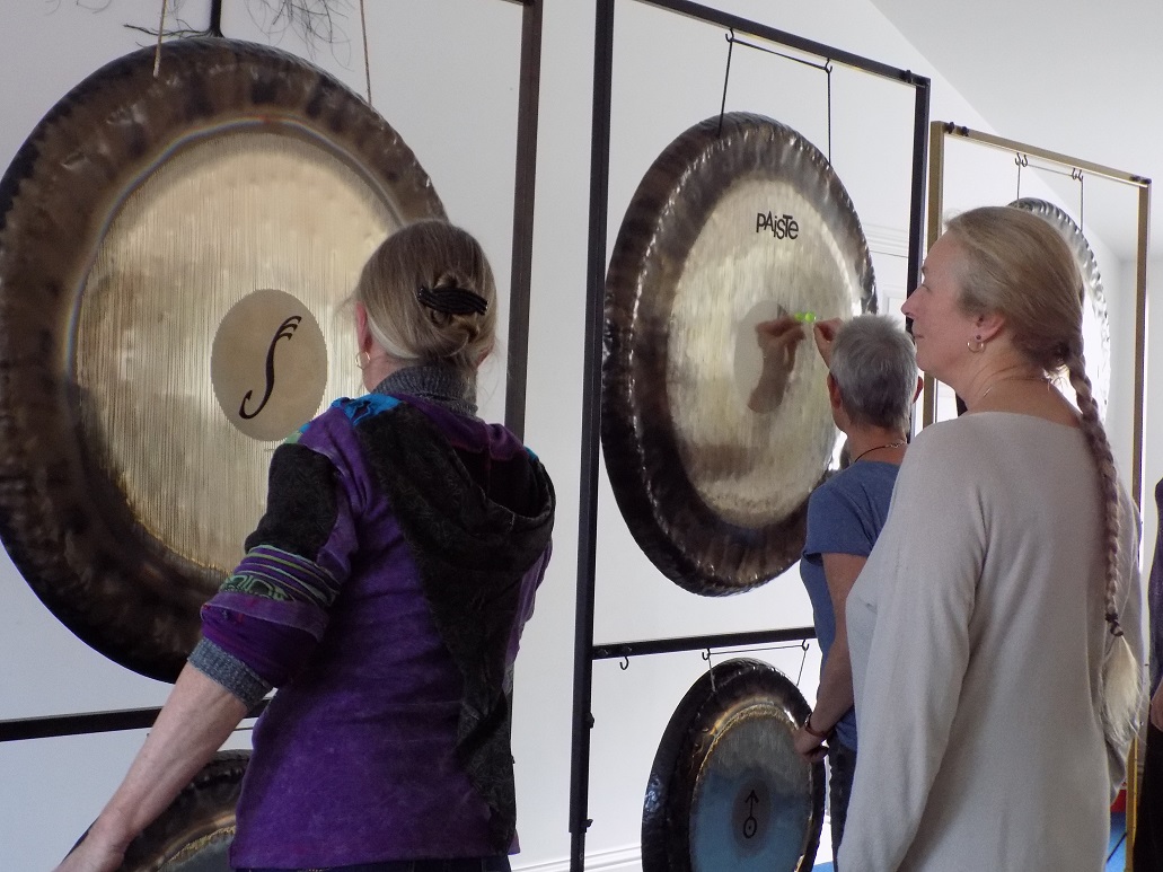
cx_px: 582
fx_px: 1982
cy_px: 436
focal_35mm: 59
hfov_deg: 32.7
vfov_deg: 24.8
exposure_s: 1/20
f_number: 4
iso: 400
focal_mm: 10.5
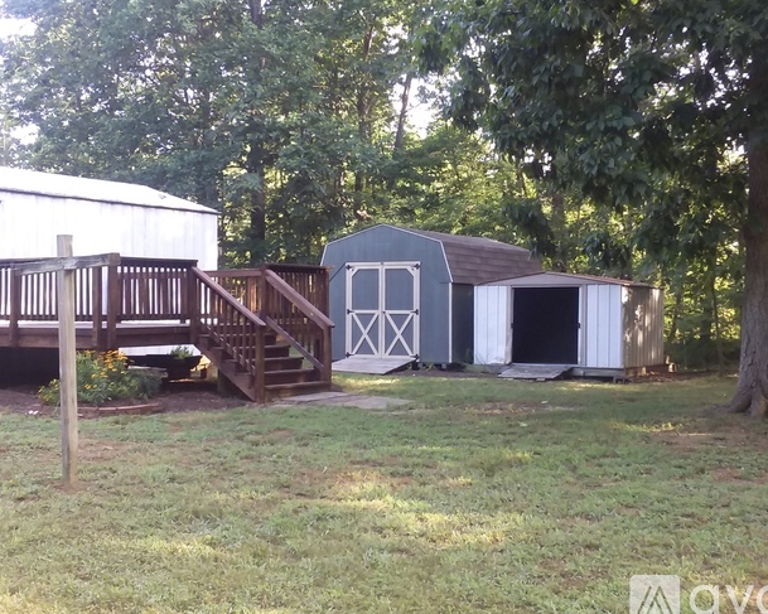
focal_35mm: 31
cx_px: 413
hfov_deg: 57.1
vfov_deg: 47.1
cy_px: 310
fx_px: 705
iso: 50
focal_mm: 2.47
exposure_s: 1/60
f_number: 1.9
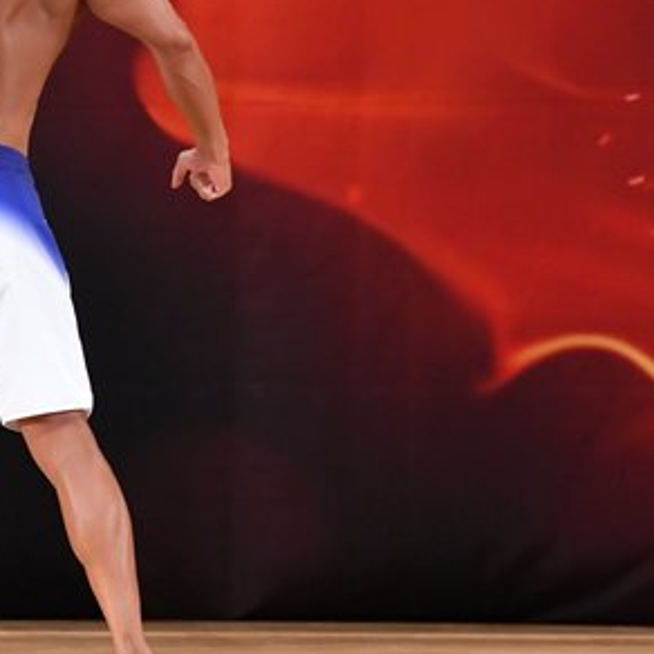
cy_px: 206
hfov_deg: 3.2
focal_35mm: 542
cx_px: -26
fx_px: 11585
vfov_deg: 3.2
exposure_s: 1/400
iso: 2800
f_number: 5.6
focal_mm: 160
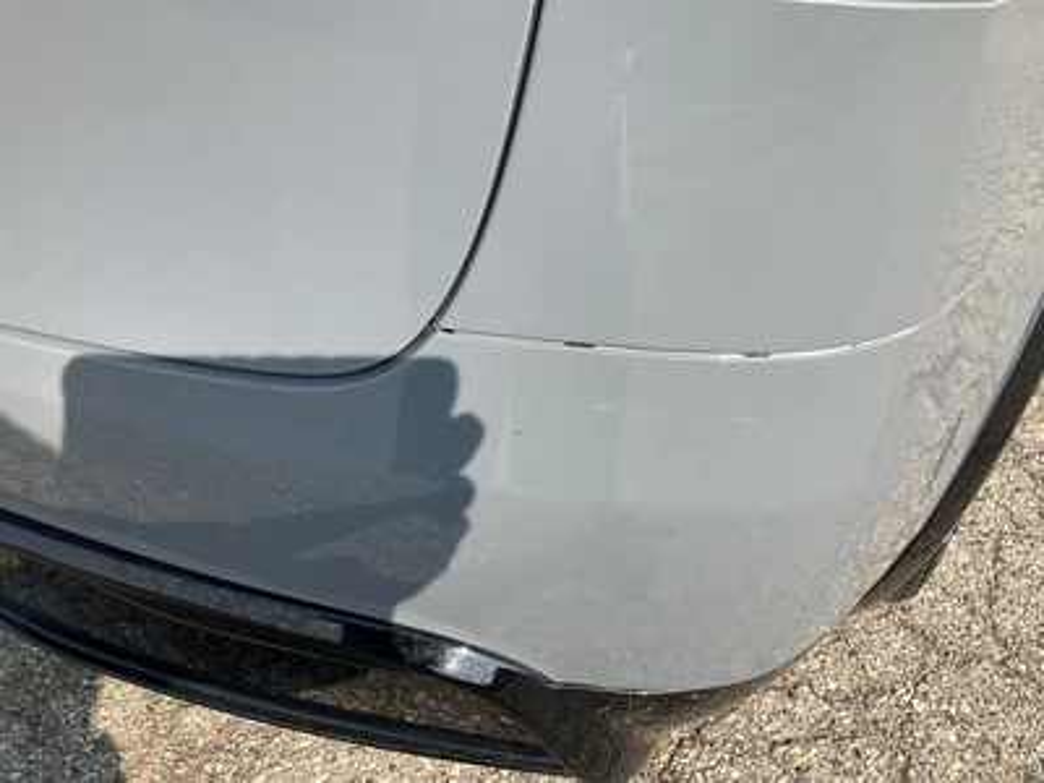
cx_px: 522
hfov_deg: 61.7
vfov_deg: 48.2
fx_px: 875
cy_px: 392
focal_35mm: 29
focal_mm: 3
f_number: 1.8
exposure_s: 1/944
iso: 25
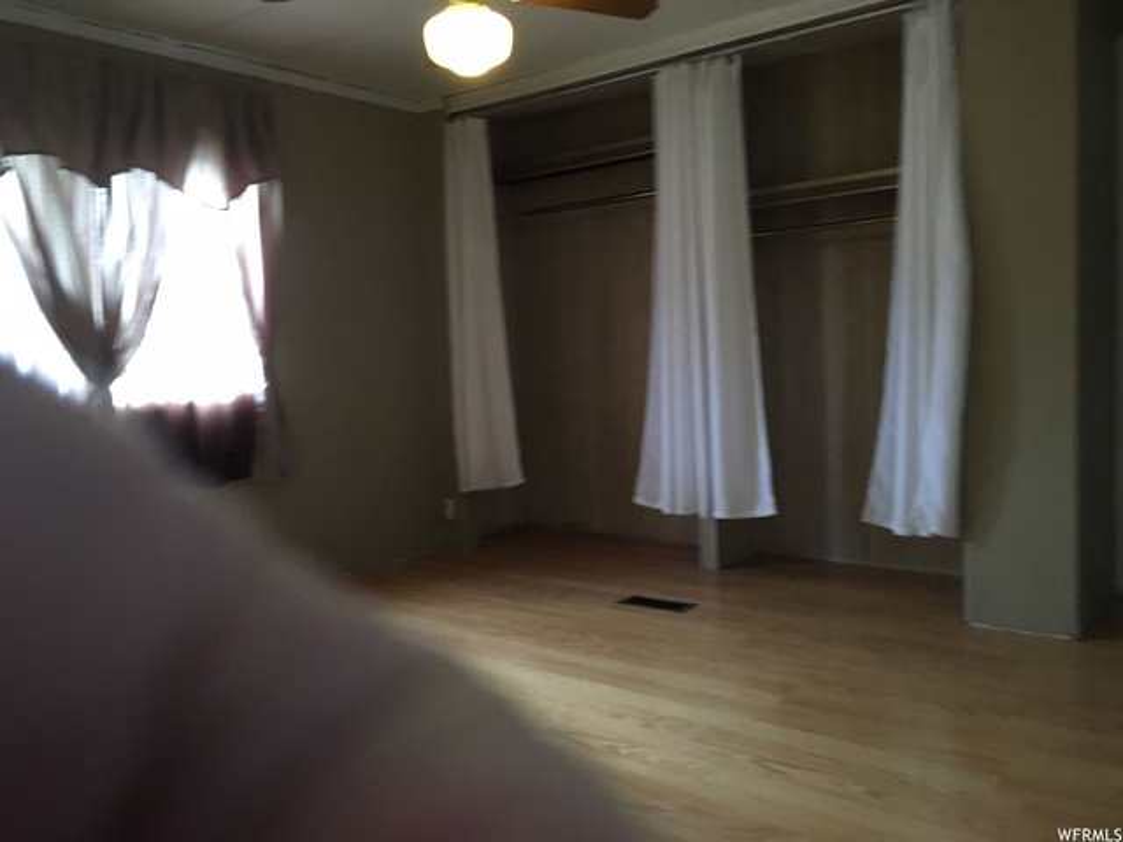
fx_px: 941
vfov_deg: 48.2
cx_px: 562
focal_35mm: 29
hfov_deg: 61.7
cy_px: 421
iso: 200
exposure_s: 1/15
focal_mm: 4.15
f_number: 2.2
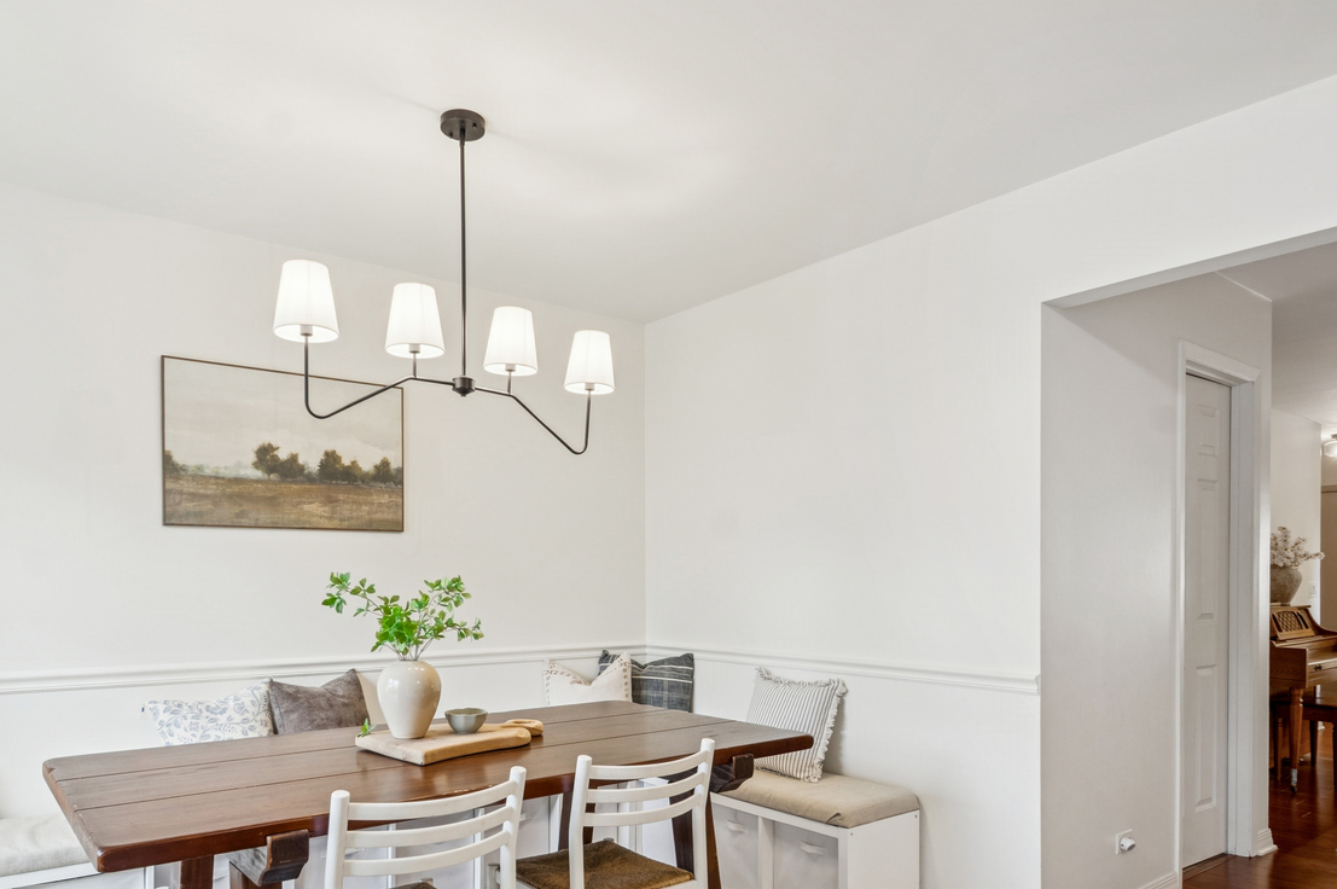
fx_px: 816
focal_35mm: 22
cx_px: 545
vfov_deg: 55.7
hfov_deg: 77.9
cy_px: 606
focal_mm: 10
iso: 200
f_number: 11
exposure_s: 1/6
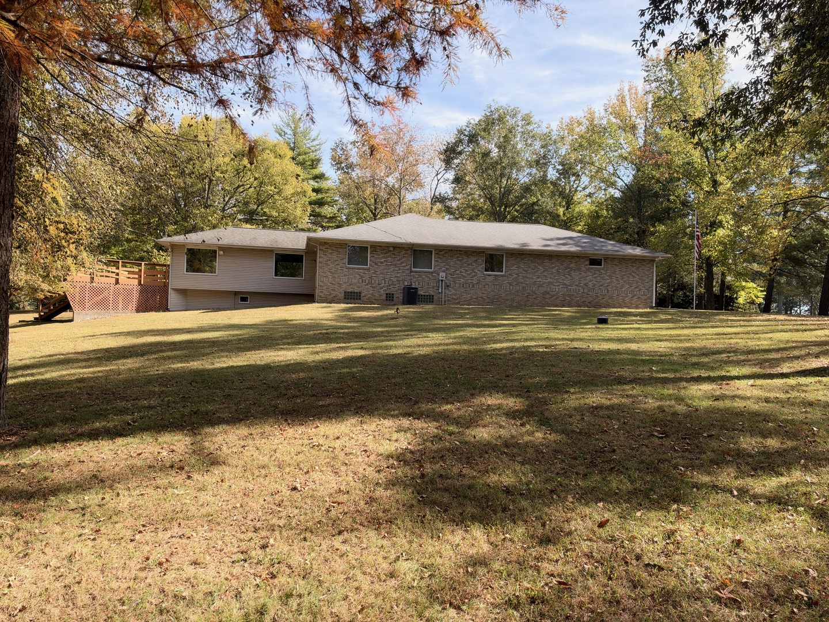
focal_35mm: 24
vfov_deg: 56.8
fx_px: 575
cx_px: 414
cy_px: 311
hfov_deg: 71.6
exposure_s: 1/1543
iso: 80
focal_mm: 6.93
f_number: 1.8
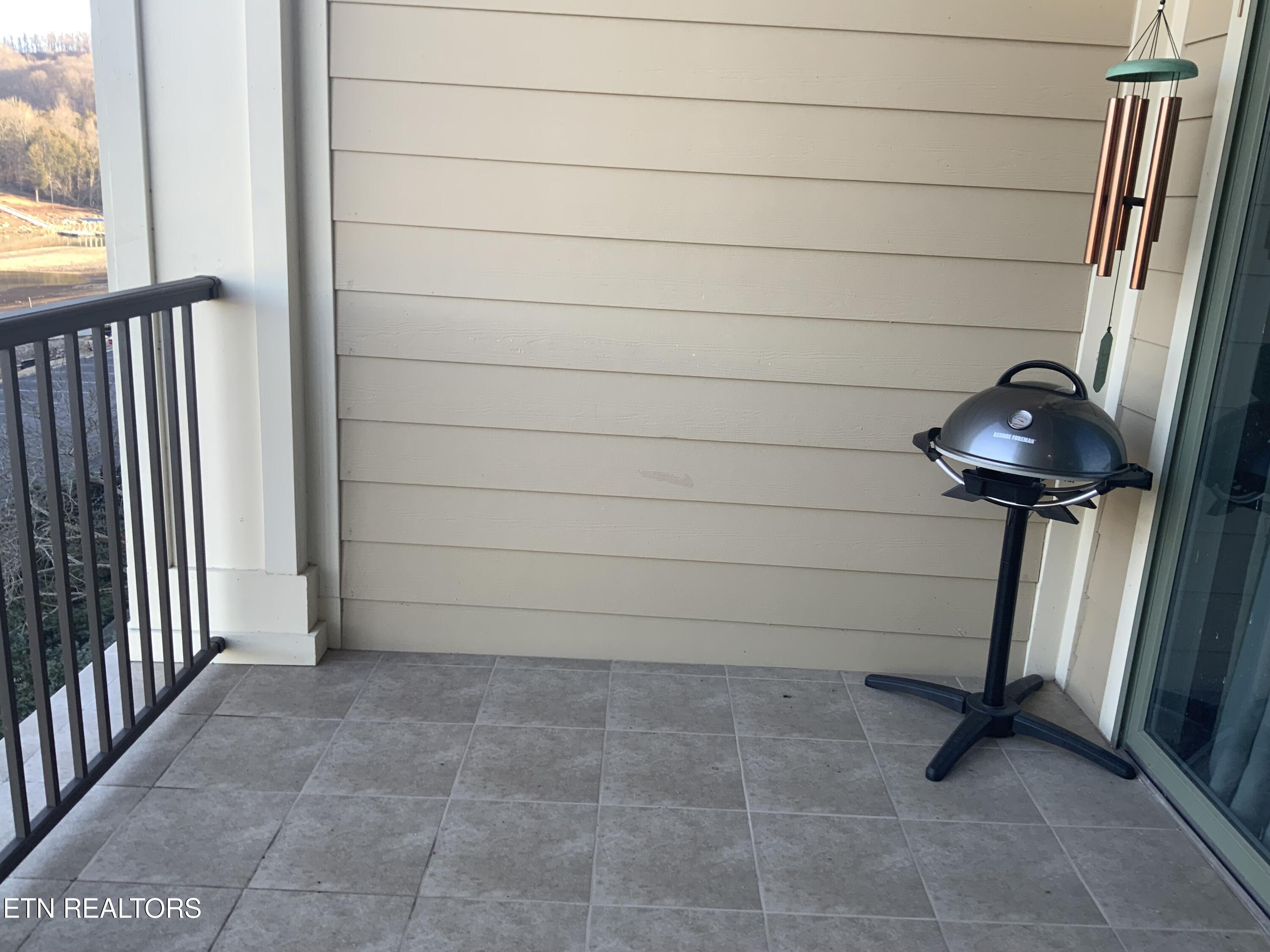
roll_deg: -3.1
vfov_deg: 48.2
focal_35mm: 29
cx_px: 635
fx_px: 1064
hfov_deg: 61.7
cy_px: 476
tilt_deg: -13.7
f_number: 1.8
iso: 20
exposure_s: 1/120
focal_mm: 3
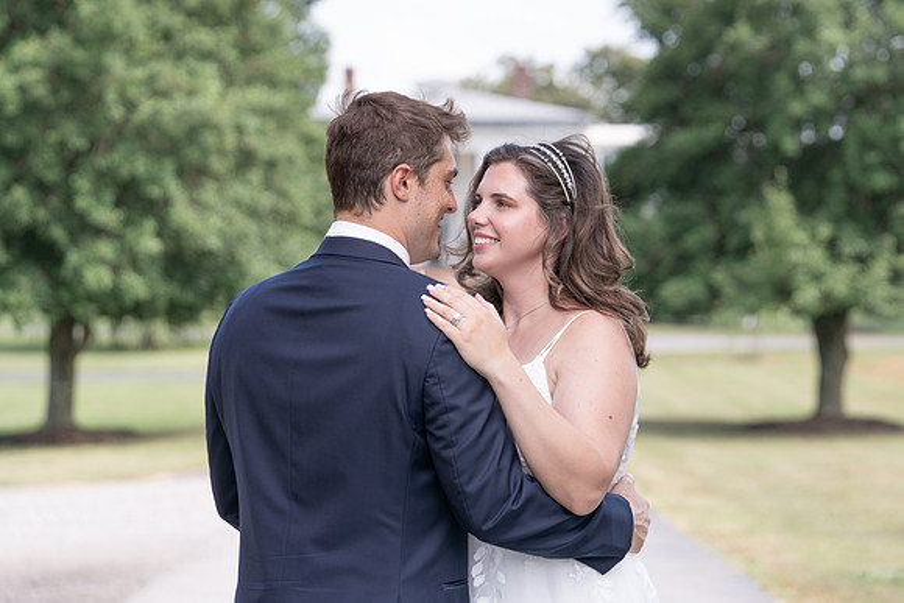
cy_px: 273
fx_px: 3153
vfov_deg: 10.9
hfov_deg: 16.3
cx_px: 460
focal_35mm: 126
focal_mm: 114
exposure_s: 1/250
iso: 100
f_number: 4.5
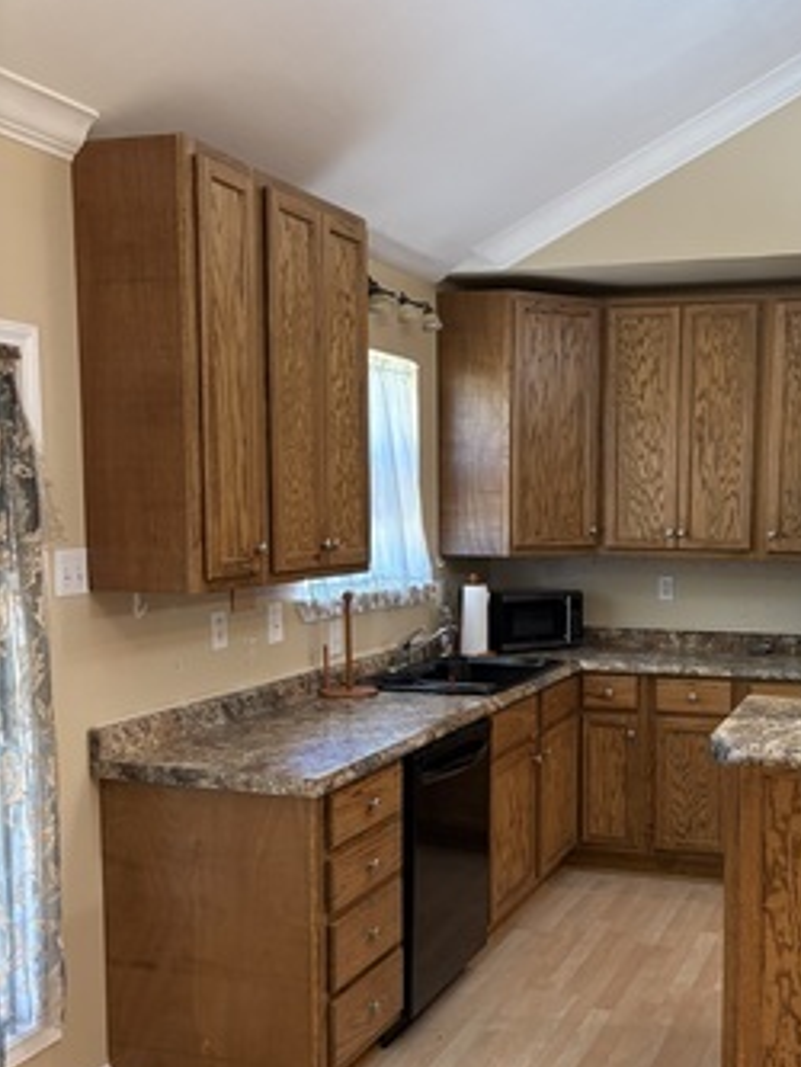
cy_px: 625
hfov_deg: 36.0
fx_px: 1202
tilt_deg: -2.4
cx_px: 598
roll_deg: -0.9
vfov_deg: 47.6
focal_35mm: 39
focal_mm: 5.96
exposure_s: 1/60
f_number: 1.6
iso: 200
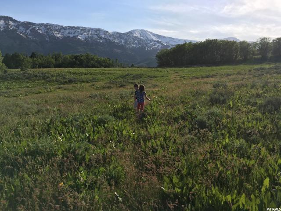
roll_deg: -3.5
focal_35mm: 29
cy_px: 106
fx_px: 235
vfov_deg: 48.2
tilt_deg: -8.5
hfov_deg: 61.7
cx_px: 140
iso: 25
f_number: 2.2
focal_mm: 4.15
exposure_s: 1/1637
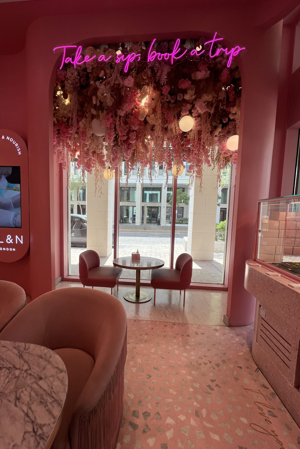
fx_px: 175
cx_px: 135
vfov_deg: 104.2
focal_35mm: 14
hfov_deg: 81.0
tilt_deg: -4.5
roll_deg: -0.7
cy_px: 231
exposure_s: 1/229
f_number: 1.8
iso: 32
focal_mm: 1.57
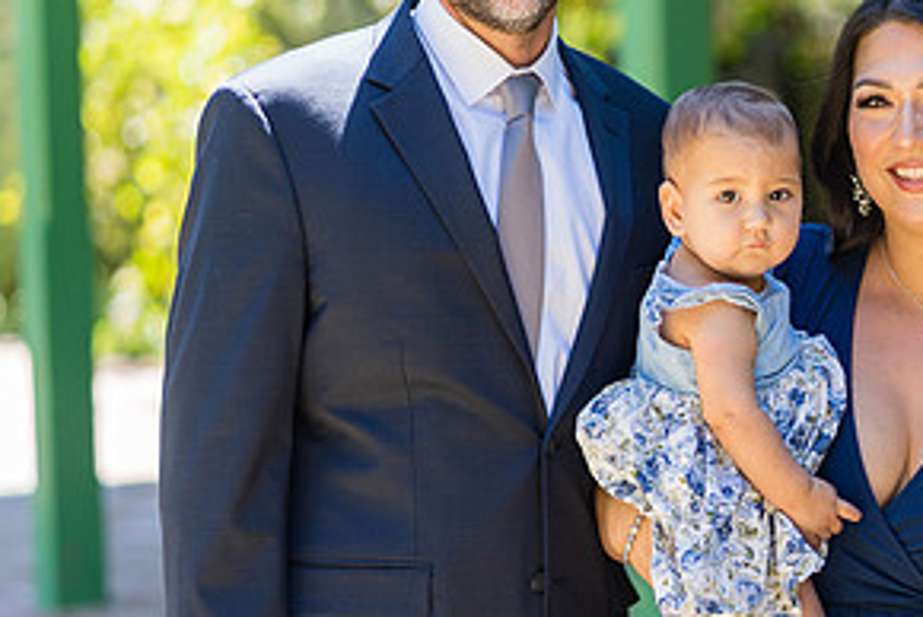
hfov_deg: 11.1
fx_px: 4748
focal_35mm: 185
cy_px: 264
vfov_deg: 7.4
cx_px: 722
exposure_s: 1/500
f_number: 1.8
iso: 125
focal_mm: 85
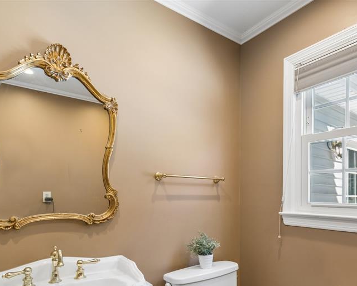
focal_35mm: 24
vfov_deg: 57.5
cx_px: 216
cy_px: 190
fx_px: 254
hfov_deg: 69.5
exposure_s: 1/50
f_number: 8
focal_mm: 16
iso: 1000
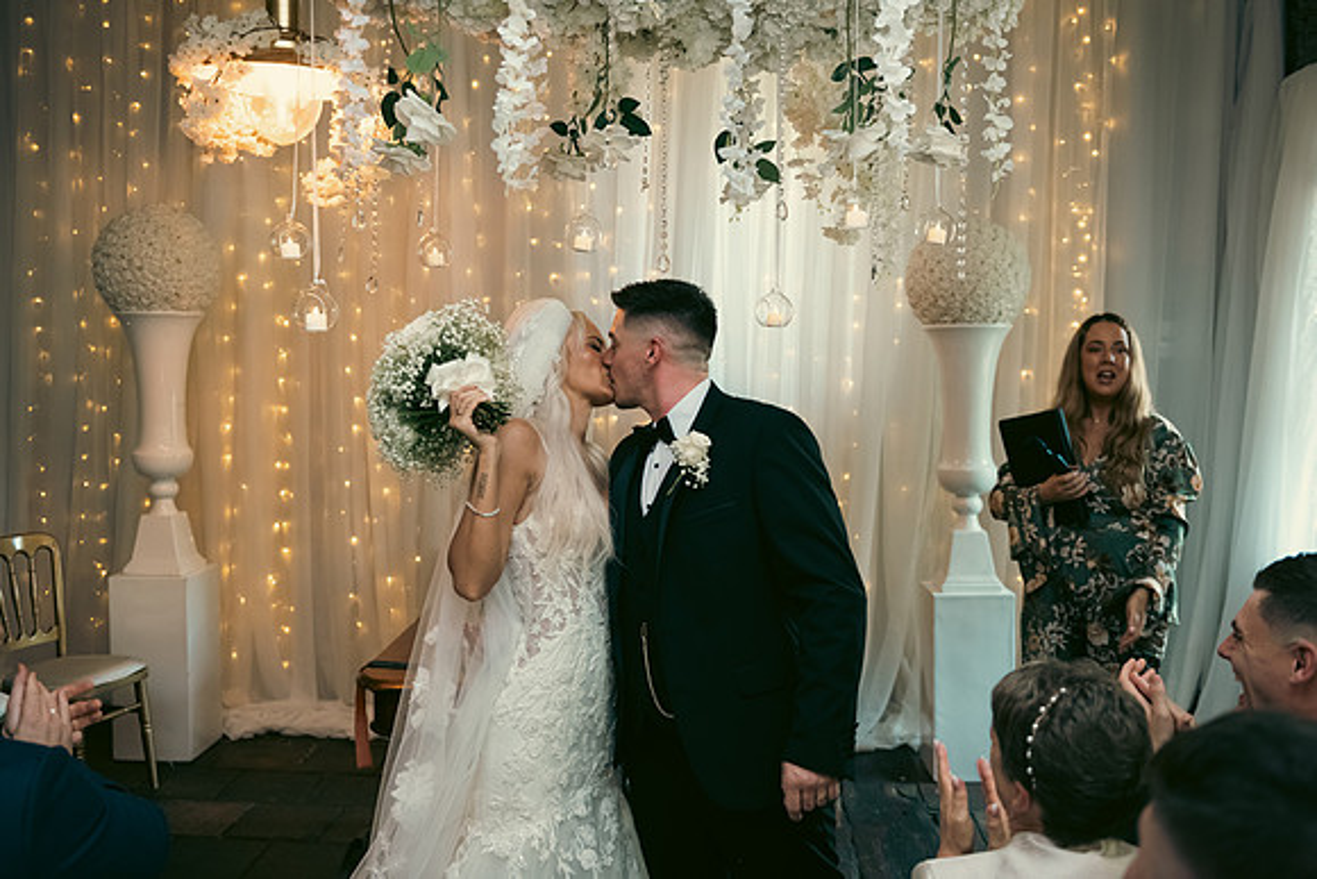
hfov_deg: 54.4
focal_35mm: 35
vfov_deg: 37.9
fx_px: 1281
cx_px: 658
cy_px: 440
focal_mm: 35
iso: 1250
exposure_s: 1/160
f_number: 3.5
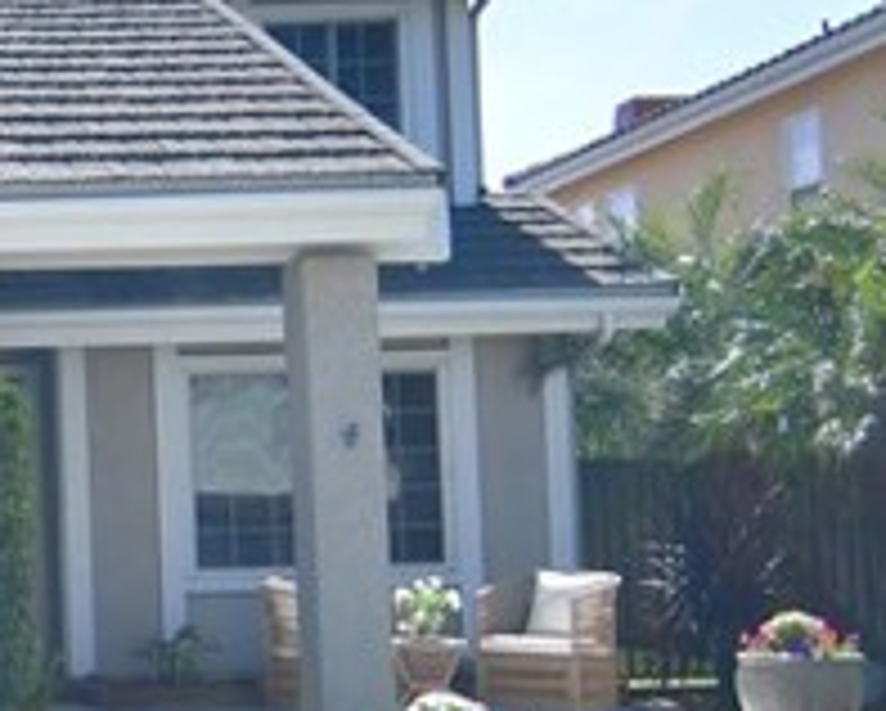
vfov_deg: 19.6
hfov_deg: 21.4
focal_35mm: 78
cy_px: 466
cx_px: -360
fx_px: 2047
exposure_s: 1/8000
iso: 400
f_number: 2.8
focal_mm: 11
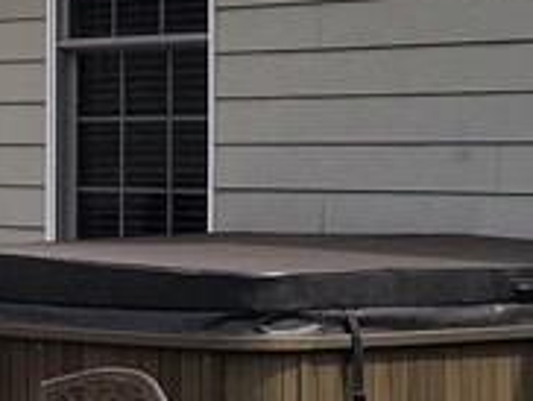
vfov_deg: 9.1
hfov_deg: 11.7
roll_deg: -1.1
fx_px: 2513
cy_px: 190
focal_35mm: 163
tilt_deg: -1.4
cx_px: -217
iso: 32
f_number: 2.2
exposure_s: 1/2083
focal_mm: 4.15
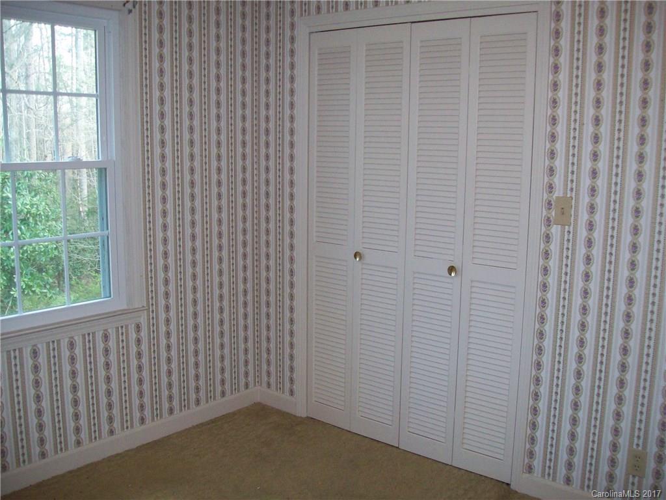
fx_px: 693
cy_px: 250
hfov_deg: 51.4
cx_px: 333
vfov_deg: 39.7
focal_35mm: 36
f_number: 2.7
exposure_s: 1/64
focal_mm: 6
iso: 200
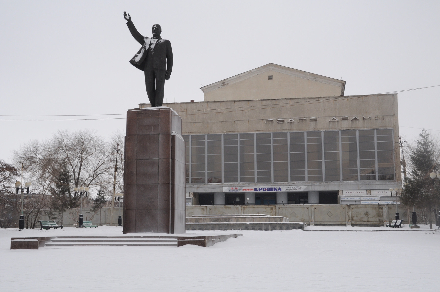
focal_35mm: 46
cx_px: 220
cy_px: 146
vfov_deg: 28.9
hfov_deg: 42.4
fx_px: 568
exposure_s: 1/320
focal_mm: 31
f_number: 9
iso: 400
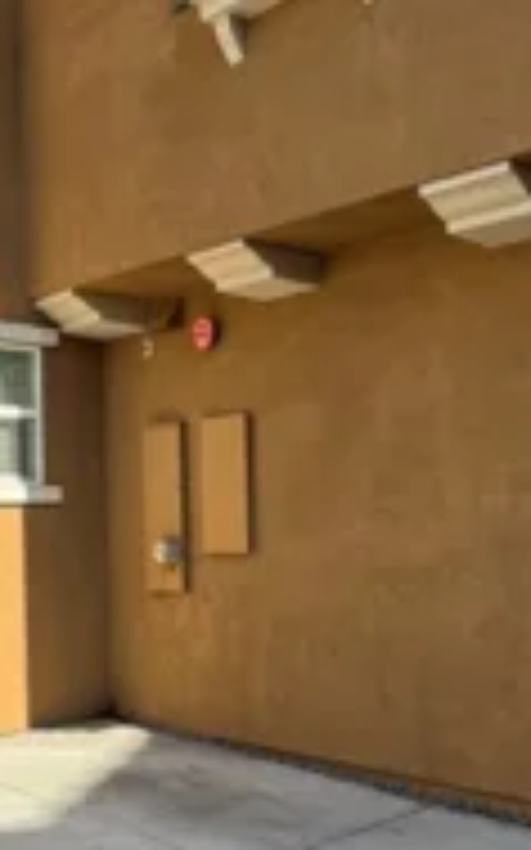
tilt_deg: +1.1
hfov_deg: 29.1
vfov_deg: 45.1
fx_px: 1020
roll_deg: +0.7
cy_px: 495
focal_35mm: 44
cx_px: 310
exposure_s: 1/556
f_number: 2.2
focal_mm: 2.22
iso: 40
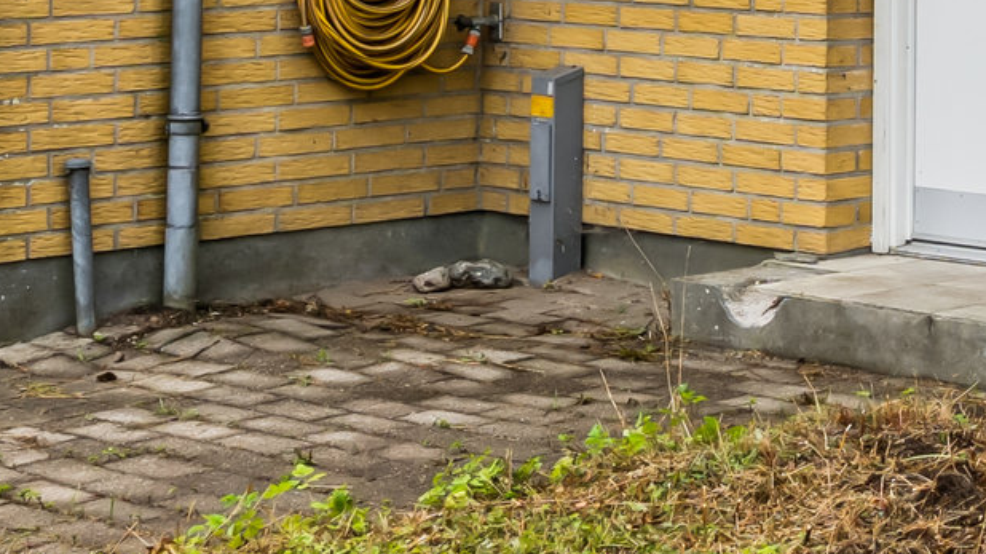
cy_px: -201
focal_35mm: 120
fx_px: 3124
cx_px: 1252
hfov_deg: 17.0
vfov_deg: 9.9
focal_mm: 23.5
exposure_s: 1/80
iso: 200
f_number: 8
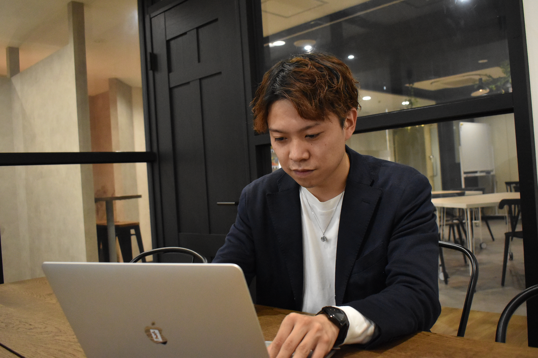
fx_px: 493
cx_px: 269
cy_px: 179
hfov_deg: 57.2
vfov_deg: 40.0
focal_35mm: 33
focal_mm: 22
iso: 4000
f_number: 4
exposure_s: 1/250
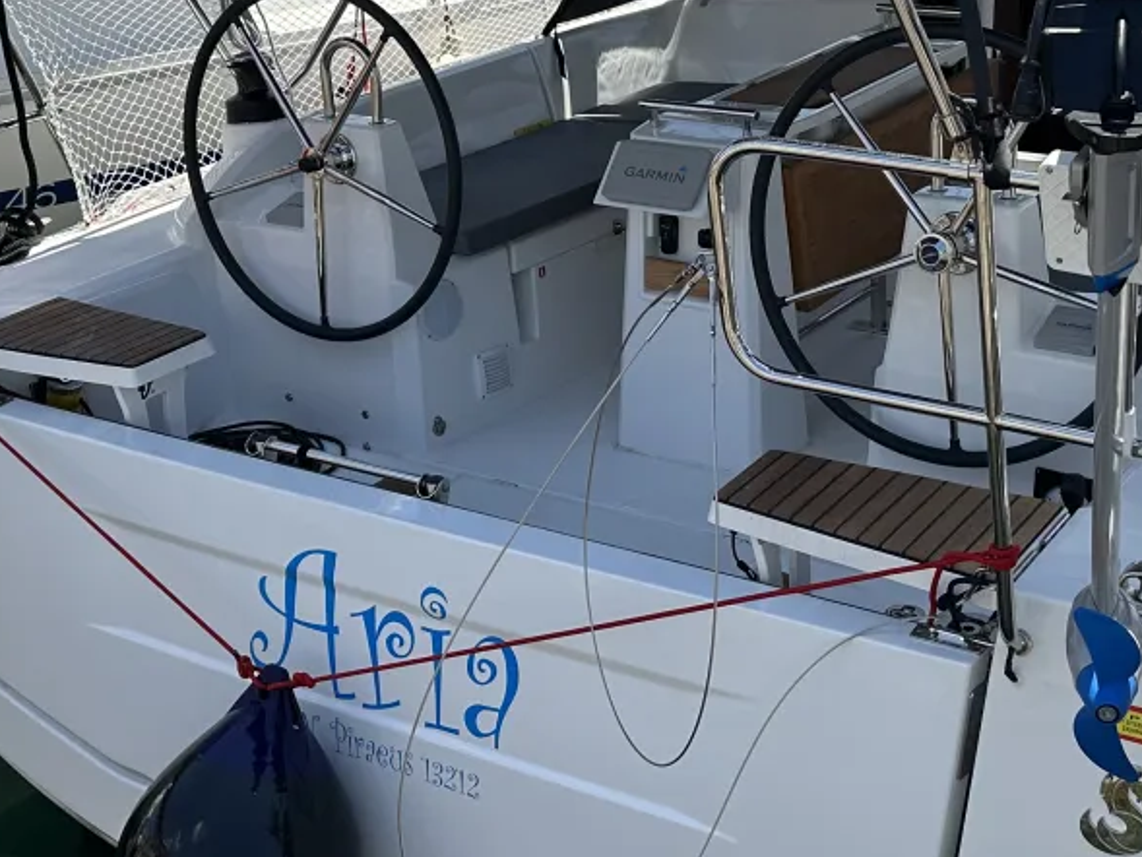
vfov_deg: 25.4
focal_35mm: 57
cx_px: 708
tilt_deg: -14.9
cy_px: 235
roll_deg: -0.1
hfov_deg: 33.6
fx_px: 1881
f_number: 1.78
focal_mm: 6.86
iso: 80
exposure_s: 1/4348
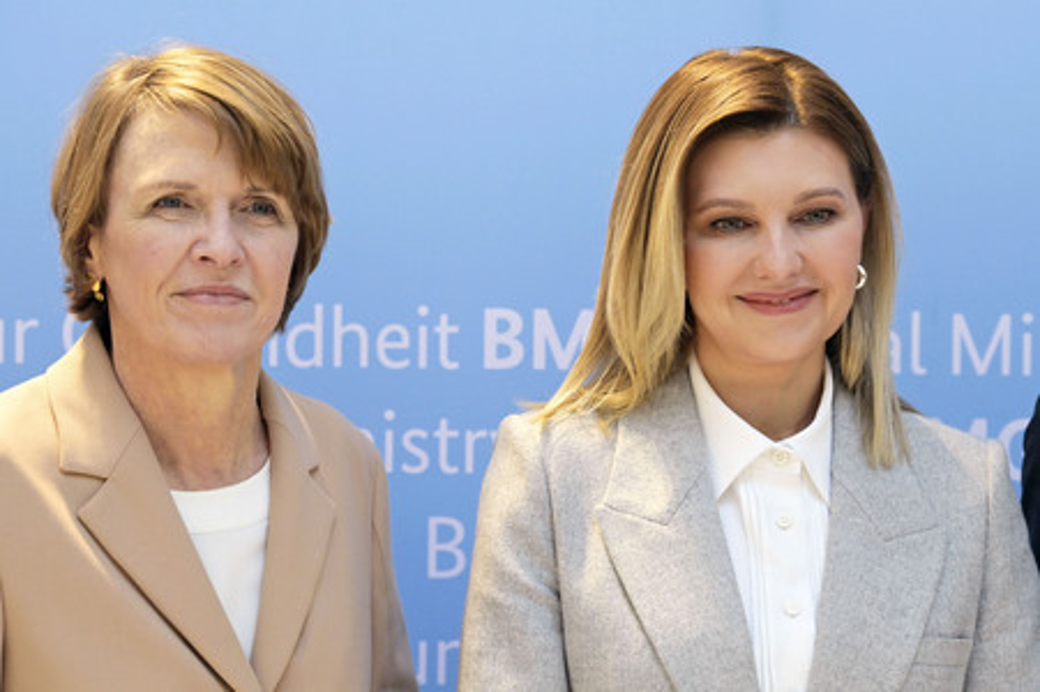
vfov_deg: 8.6
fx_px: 4619
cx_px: 520
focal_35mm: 160
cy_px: 346
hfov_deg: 12.8
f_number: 5
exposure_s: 1/250
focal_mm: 160
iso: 4000
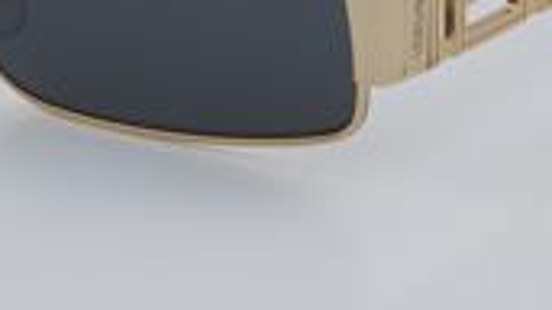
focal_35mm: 184
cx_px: 171
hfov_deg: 11.7
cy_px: -87
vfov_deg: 6.5
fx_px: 2692
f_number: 32
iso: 100
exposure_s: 1/4
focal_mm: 50
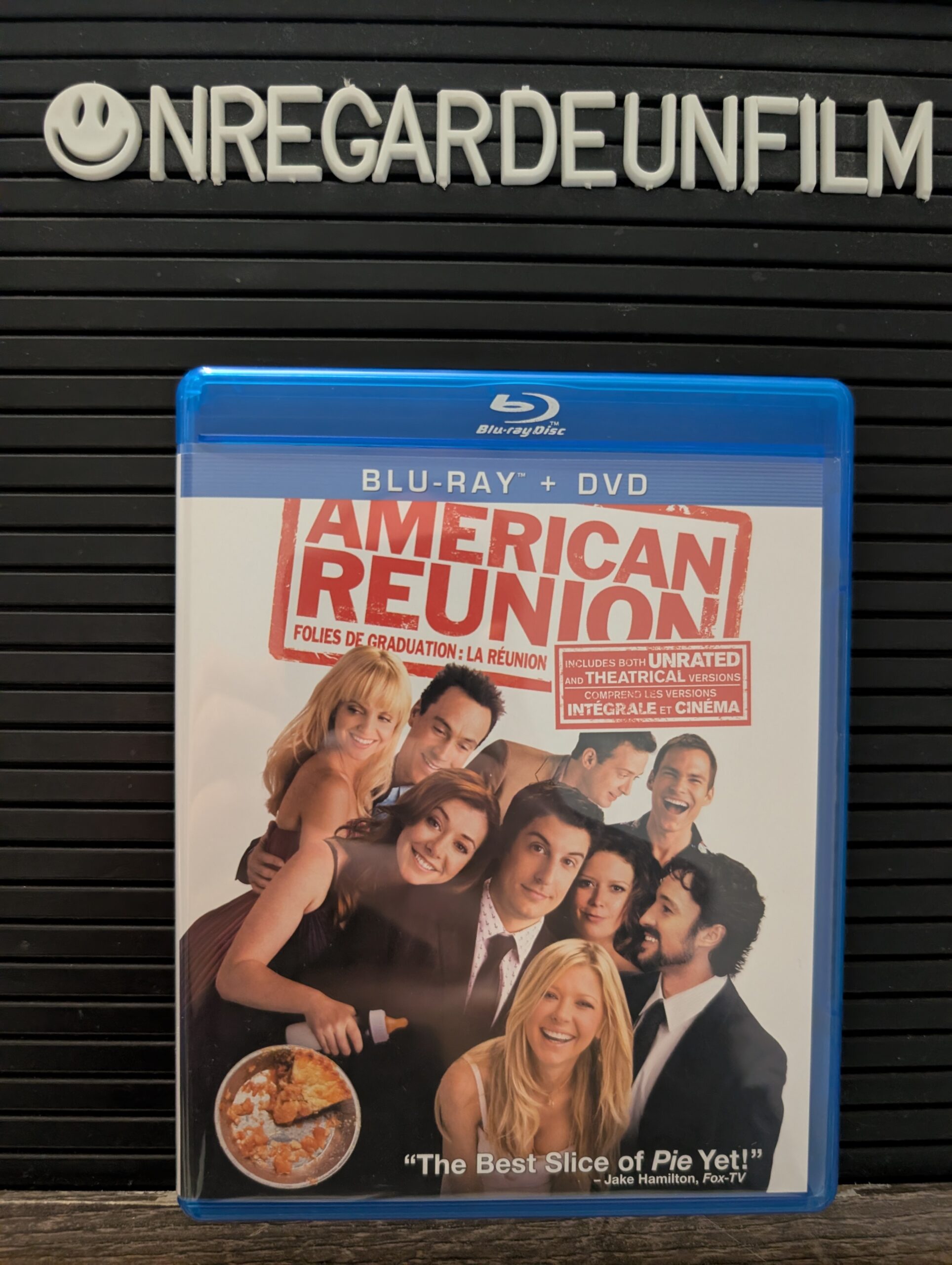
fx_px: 878
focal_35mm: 24
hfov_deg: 56.9
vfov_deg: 71.5
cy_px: 632
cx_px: 476
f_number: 1.68
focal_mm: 6.9
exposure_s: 1/60
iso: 1481
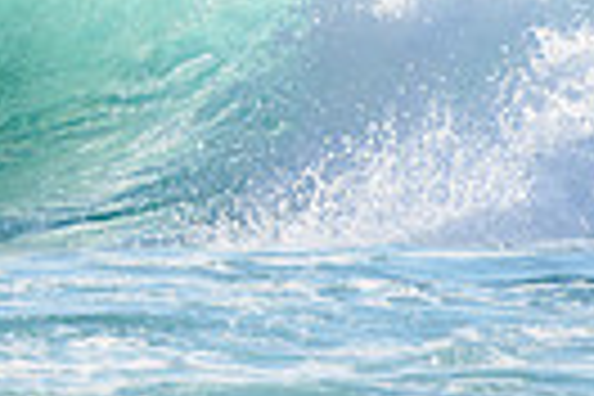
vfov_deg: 0.5
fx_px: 44382
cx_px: -212
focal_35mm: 2690
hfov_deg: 0.8
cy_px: -187
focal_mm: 400
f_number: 5.6
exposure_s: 1/2000
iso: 360
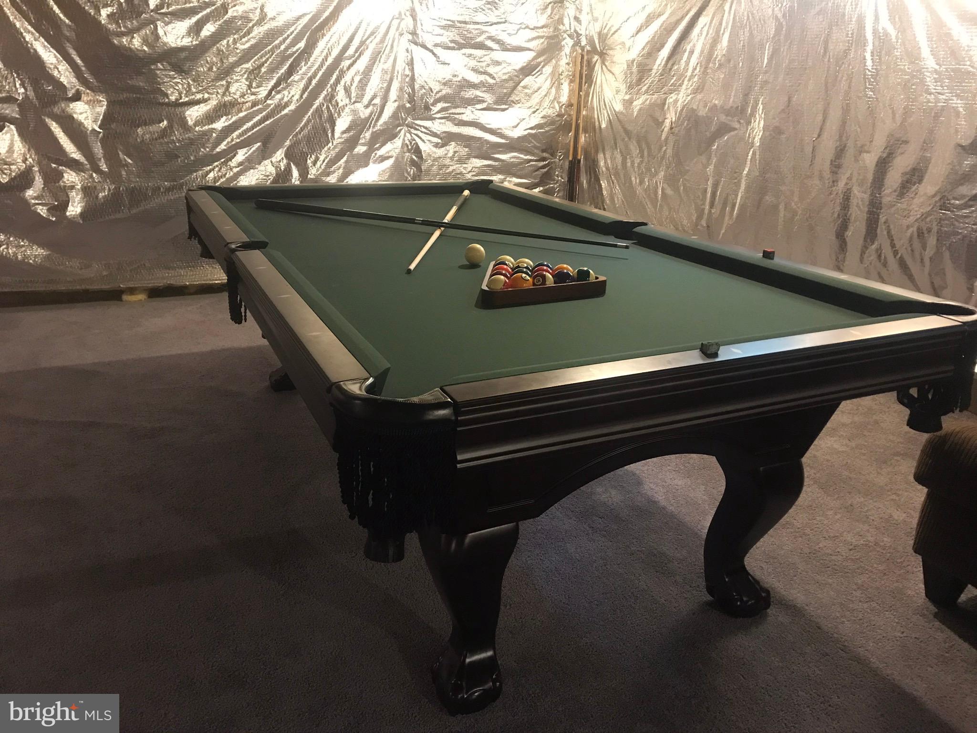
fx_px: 790
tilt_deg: -18.8
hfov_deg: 63.4
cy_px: 366
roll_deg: -1.9
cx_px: 488
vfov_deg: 49.7
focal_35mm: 28
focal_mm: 3.99
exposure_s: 1/6
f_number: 1.8
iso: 80
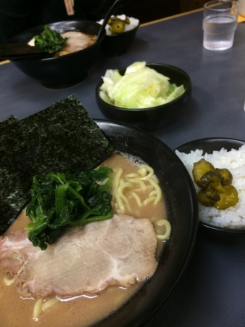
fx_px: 273
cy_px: 164
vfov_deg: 61.6
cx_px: 122
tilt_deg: -41.8
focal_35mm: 29
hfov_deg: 48.3
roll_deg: +12.4
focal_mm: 4.15
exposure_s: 1/30
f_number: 2.2
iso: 100
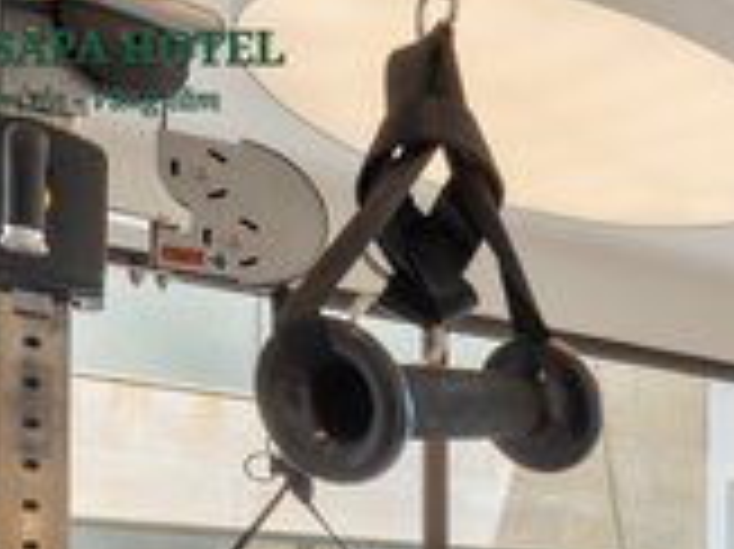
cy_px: 691
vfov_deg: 23.7
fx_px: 1165
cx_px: 1196
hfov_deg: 24.1
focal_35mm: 55
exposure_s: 1/20
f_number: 10
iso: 100
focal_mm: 16
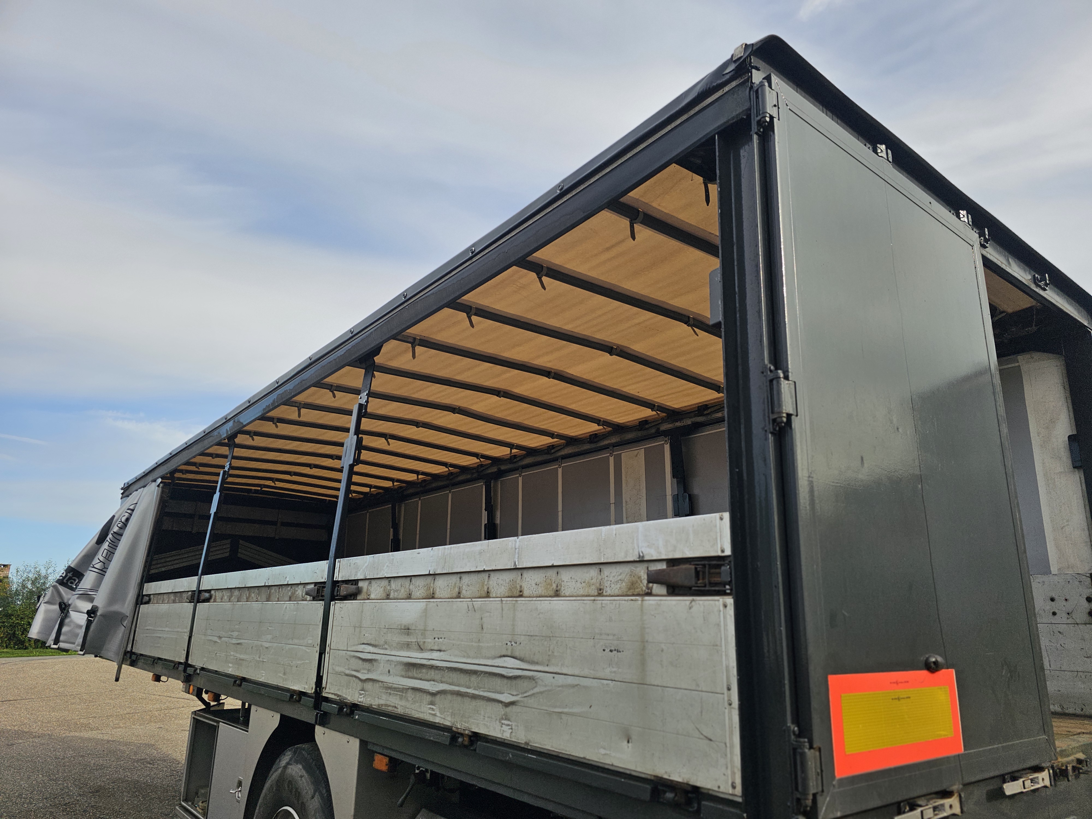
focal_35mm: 23
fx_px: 726
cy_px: 410
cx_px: 546
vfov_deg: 58.9
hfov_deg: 73.9
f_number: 1.7
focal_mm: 6.3
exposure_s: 1/431
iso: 10
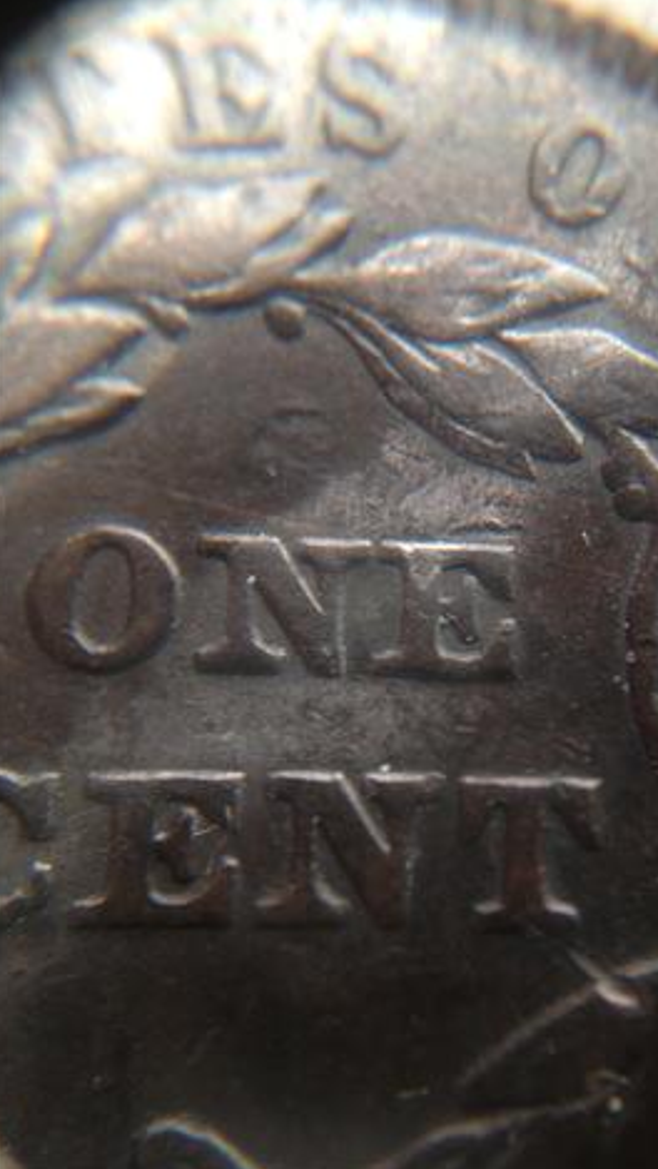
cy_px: 576
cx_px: 436
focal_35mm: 39
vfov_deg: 51.6
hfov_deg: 30.2
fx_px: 1209
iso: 64
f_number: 2.4
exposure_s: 1/20
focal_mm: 4.28
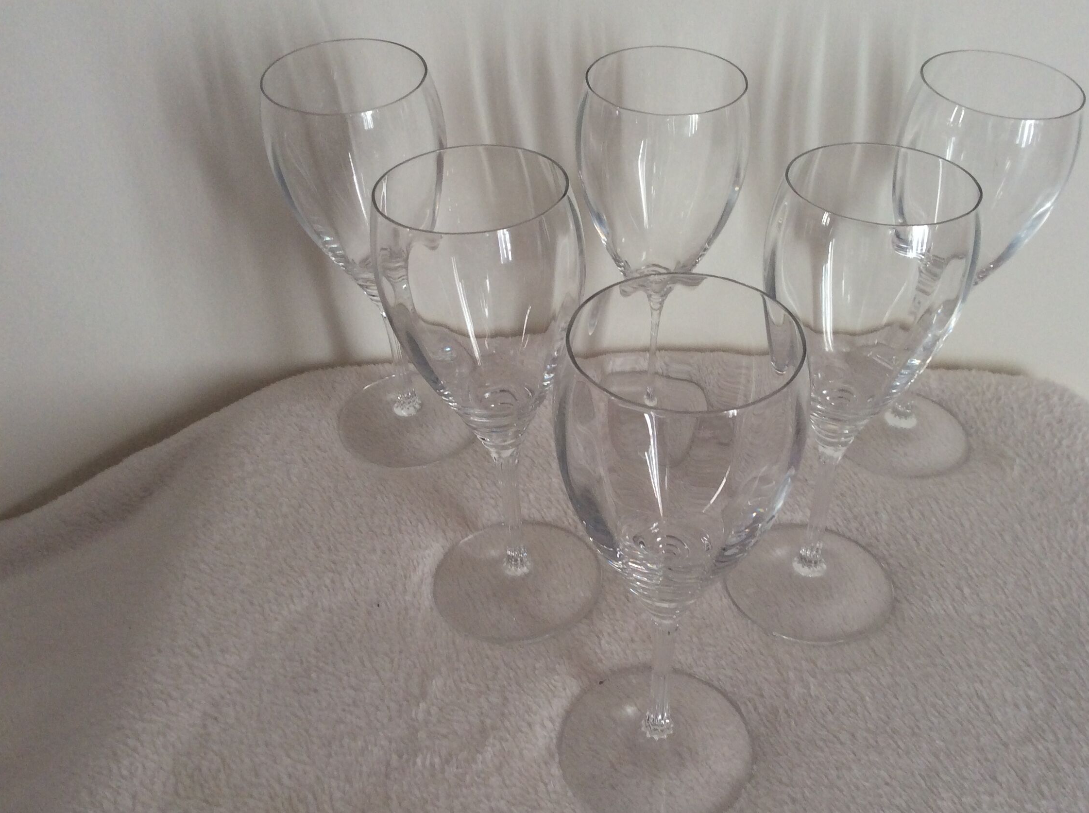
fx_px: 1162
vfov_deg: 38.6
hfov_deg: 50.0
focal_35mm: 37
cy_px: 430
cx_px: 628
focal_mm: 3.3
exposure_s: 1/33
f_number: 2.4
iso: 40
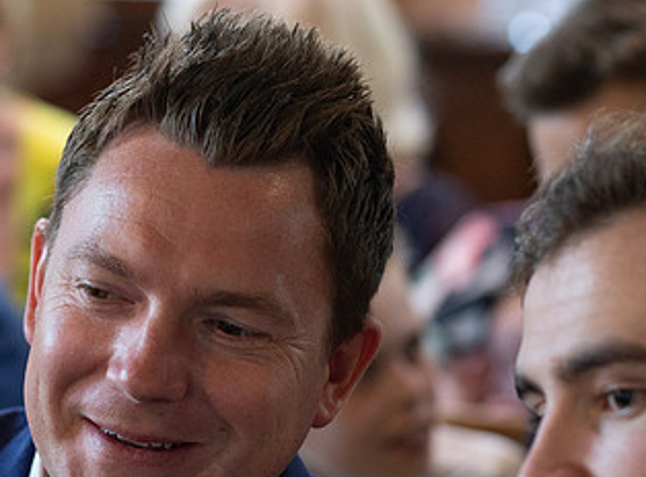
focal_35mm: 206
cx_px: 162
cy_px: 314
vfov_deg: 7.1
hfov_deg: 9.6
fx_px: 3824
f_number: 2.5
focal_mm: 85
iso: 1600
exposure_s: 1/160
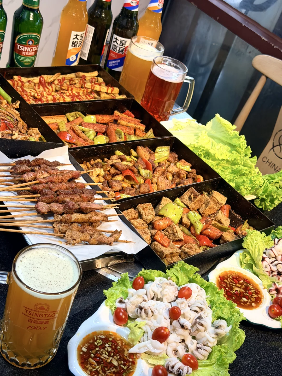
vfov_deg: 39.7
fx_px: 521
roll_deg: -20.1
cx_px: 141
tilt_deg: -35.3
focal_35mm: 48
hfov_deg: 30.3
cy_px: 188
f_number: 1.78
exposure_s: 1/50
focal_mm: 6.76
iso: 64
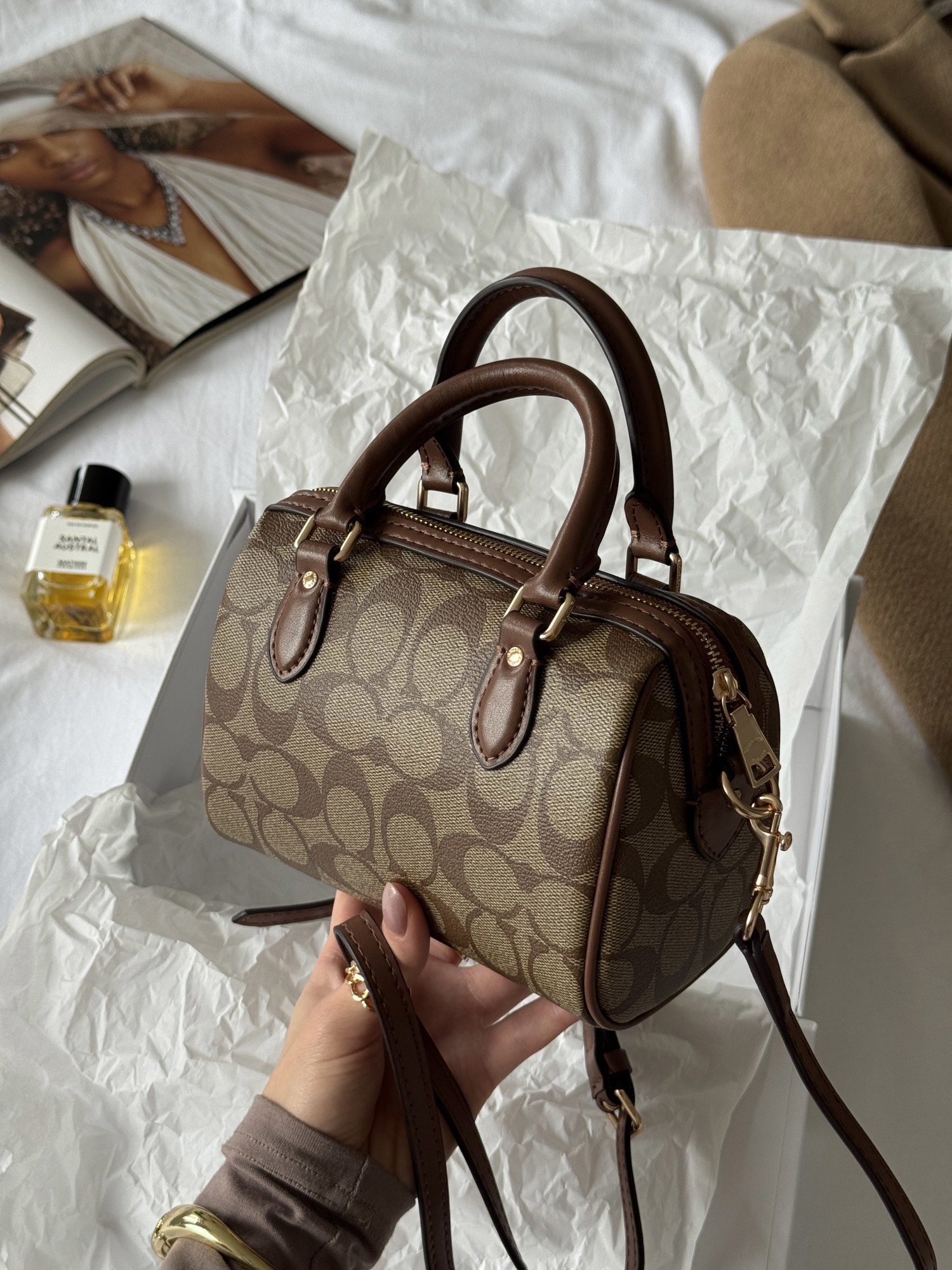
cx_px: 476
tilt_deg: -51.1
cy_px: 635
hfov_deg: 30.3
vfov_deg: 39.7
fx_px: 1760
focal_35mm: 48
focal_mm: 6.76
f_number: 1.78
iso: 80
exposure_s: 1/121
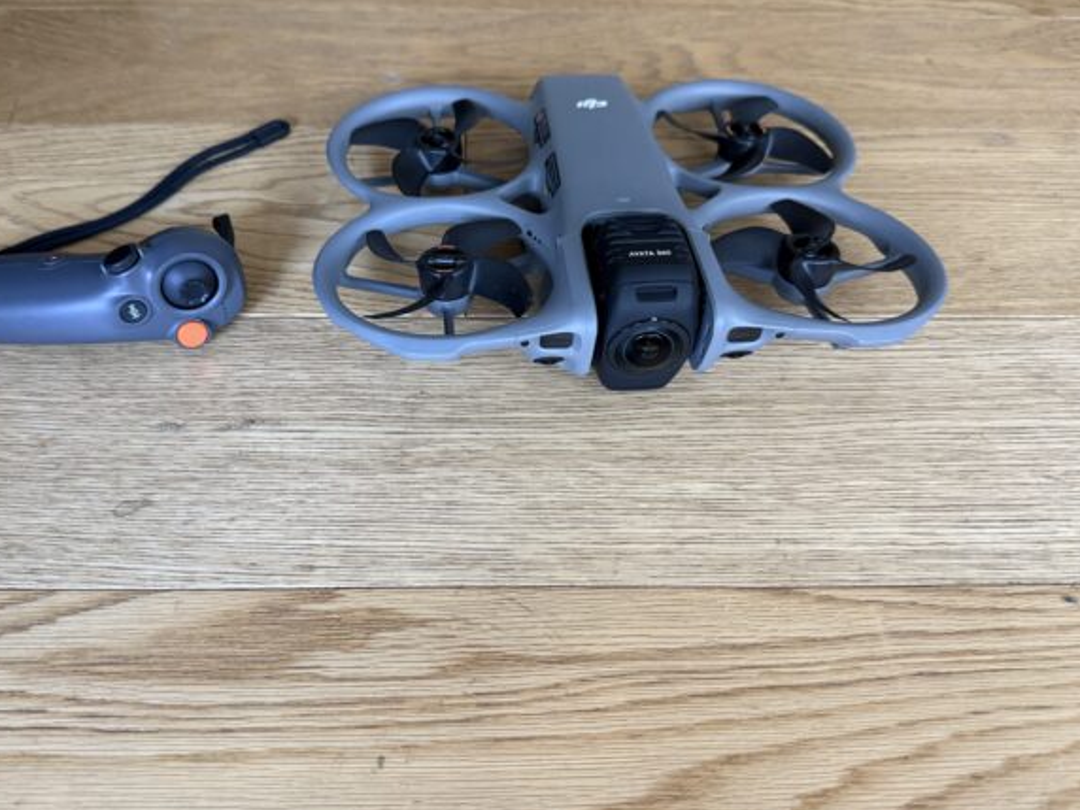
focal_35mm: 28
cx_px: 486
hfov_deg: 63.3
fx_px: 874
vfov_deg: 49.7
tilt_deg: -48.1
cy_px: 374
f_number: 1.78
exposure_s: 1/60
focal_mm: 6.76
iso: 400
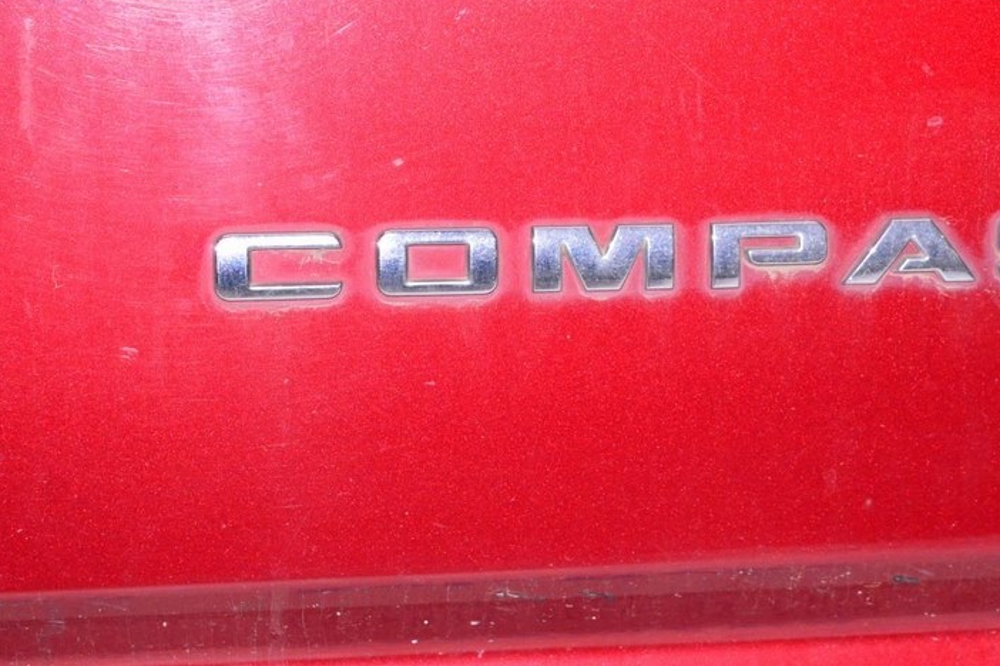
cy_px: 193
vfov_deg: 13.0
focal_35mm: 105
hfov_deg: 19.4
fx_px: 2915
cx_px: 715
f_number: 8
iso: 1600
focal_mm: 48
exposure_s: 1/160
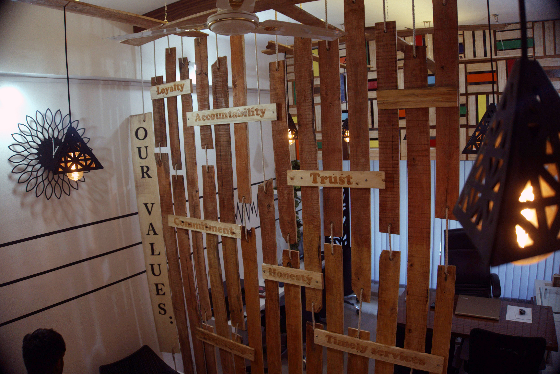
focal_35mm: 24
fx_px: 373
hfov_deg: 73.7
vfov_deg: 53.2
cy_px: 187
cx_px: 280
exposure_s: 1/160
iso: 1600
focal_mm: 16
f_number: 3.5
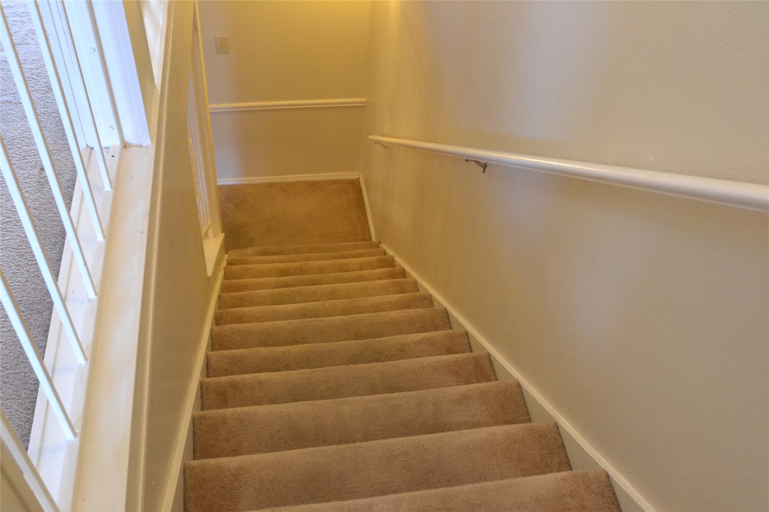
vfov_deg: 36.9
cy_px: 256
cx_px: 384
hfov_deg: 53.1
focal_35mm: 36
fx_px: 769
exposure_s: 1/60
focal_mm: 24
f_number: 4.5
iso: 2500
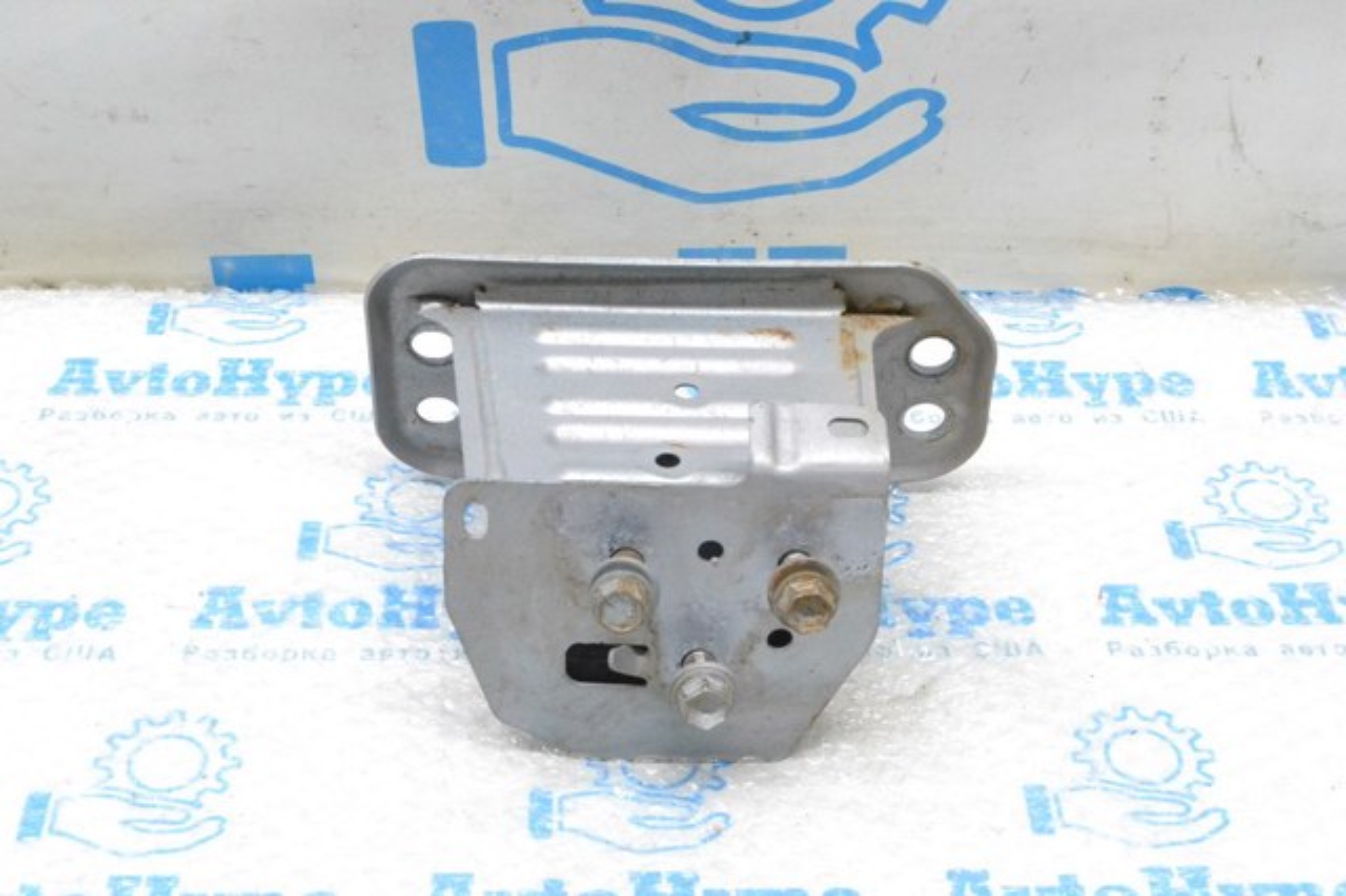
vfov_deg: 22.6
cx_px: 673
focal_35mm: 60
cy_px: 448
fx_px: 2242
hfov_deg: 33.4
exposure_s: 1/100
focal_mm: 40
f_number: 11
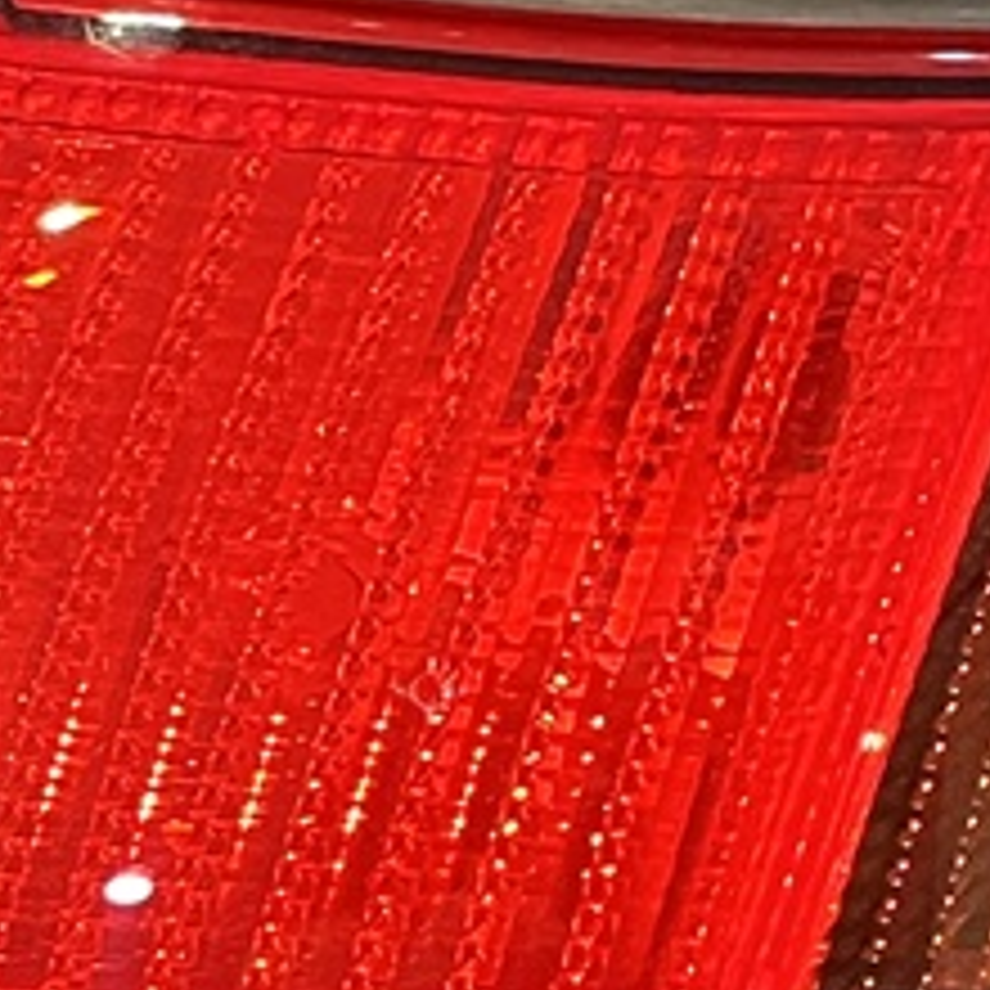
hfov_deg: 12.9
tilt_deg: -25.3
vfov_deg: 13.0
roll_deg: +0.2
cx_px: 850
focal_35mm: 134
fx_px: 4336
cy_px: 346
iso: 400
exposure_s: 1/50
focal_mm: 5.1
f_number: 1.6
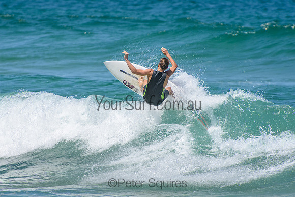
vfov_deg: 2.3
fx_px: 4918
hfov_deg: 3.4
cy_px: 98
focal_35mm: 600
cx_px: 148
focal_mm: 400
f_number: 5.6
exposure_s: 1/2000
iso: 280
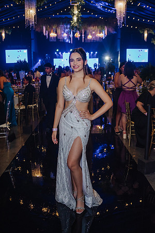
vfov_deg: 54.4
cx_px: 78
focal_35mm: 35
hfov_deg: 37.9
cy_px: 116
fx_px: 226
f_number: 3.5
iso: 2000
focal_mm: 35
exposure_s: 1/125
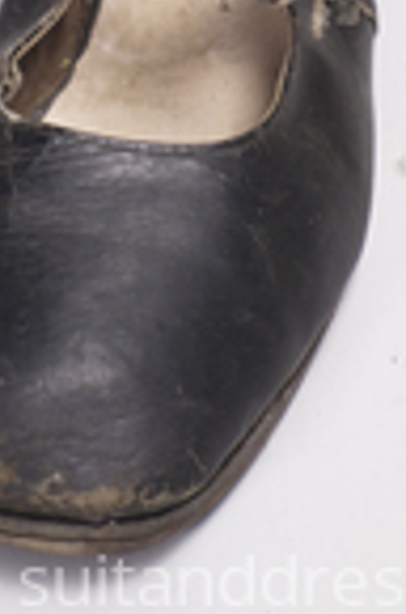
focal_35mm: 247
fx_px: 4198
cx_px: 116
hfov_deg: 5.5
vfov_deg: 8.3
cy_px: -138
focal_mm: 34.25
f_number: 4.9
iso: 400
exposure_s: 1/100
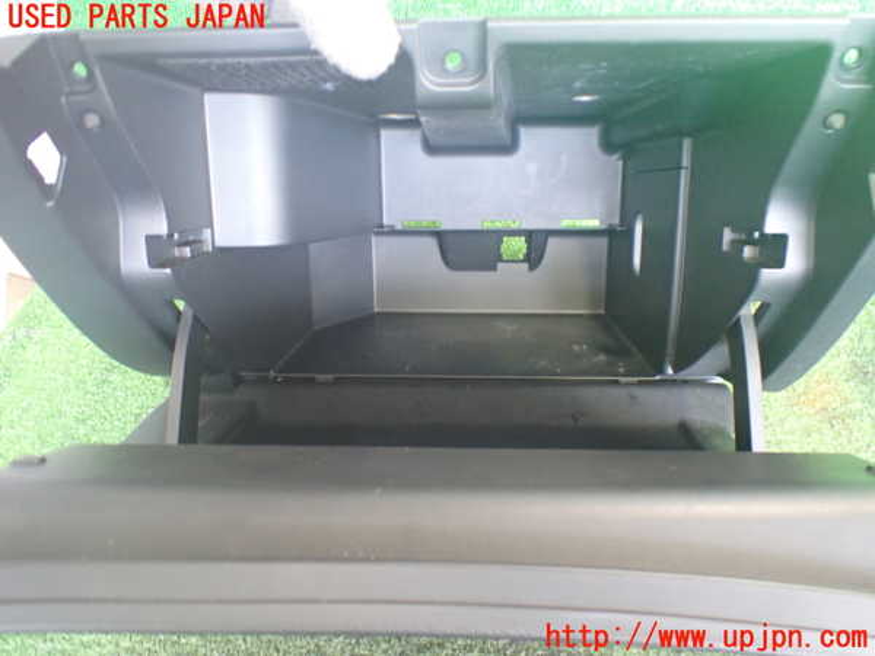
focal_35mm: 30
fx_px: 758
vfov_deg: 46.8
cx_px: 438
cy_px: 328
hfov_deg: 60.0
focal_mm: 5.4
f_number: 2.3
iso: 800
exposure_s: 1/40
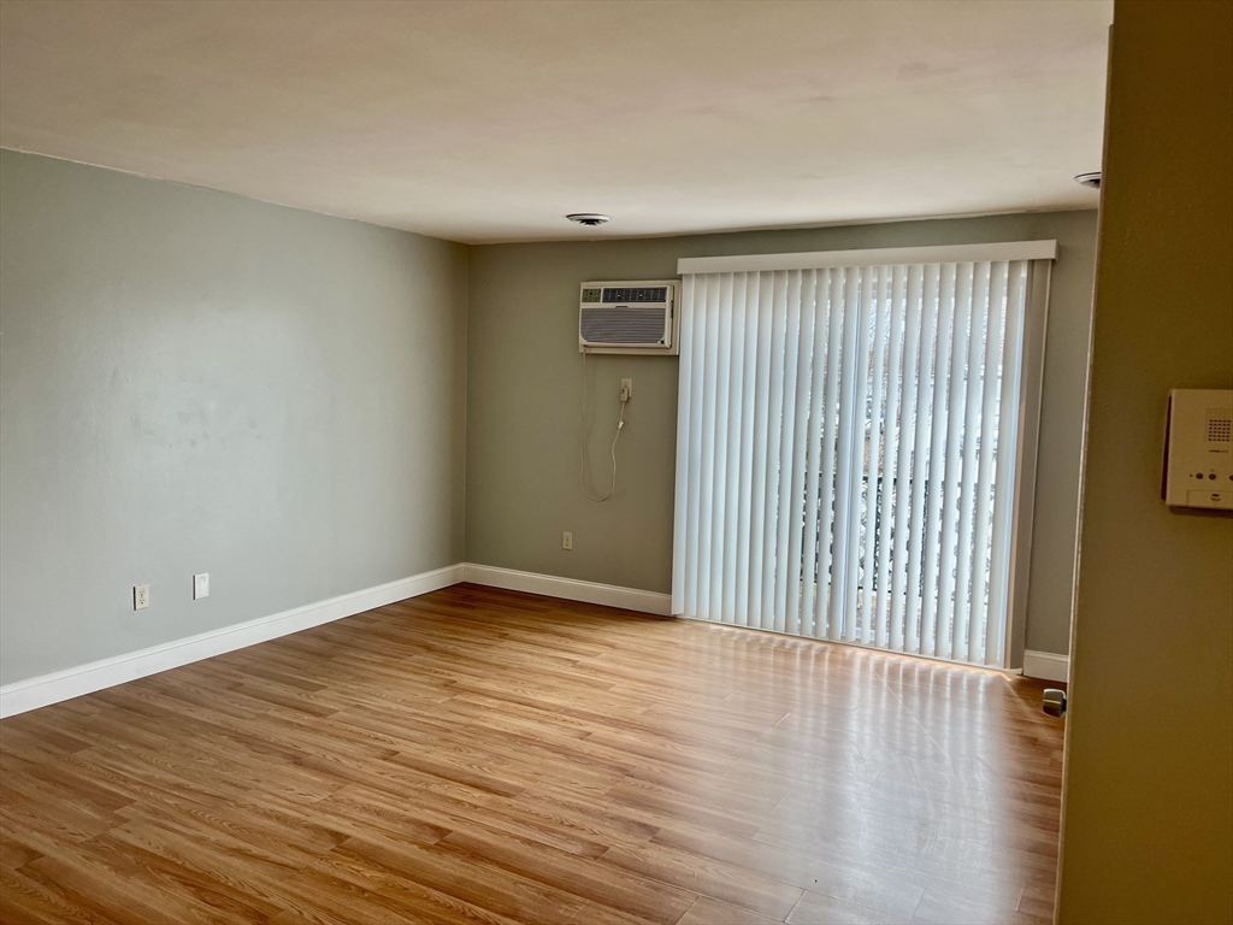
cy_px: 462
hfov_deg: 67.3
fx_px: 926
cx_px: 616
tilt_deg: -6.8
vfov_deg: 53.1
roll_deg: -1.4
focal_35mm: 26
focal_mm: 5.1
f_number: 1.6
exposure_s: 1/144
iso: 32
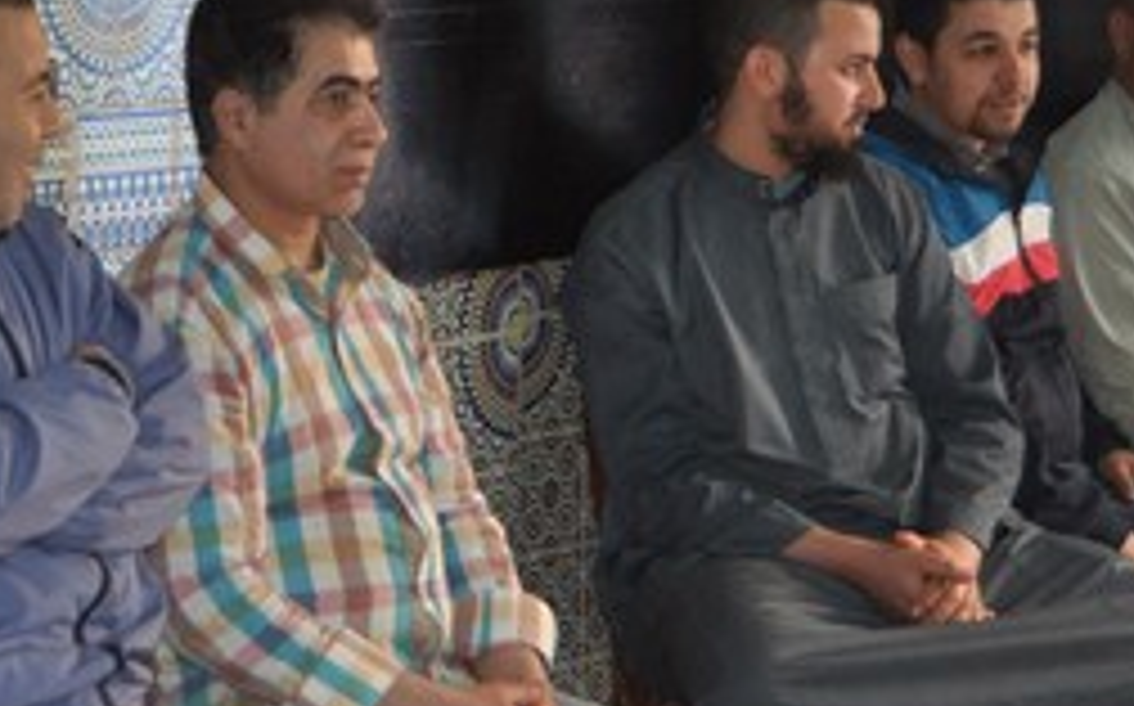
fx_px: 4076
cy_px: 218
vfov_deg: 9.9
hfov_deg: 15.6
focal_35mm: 132
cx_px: 86
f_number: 4.5
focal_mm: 34
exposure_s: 1/60
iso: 800
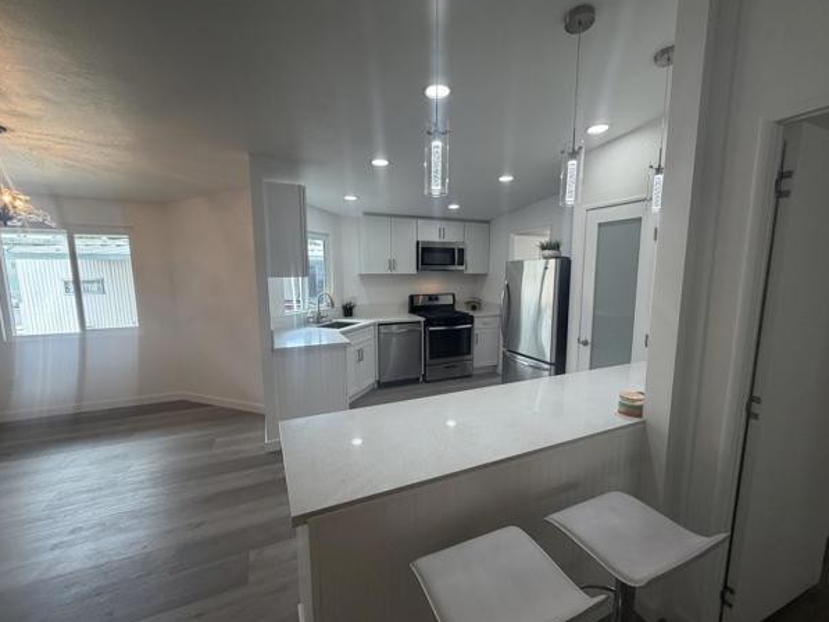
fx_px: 359
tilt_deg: -8.2
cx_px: 430
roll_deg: +0.0
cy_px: 317
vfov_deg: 81.8
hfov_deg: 98.1
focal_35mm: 15
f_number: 2.2
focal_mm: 2.22
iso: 160
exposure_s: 1/120
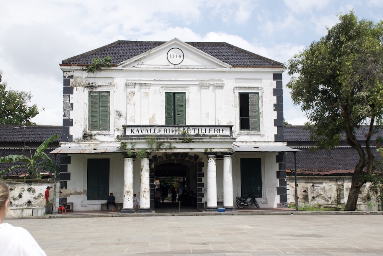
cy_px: 128
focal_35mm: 48
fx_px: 511
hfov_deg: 41.1
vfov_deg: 28.1
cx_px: 192
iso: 200
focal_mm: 32
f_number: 11
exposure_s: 1/500
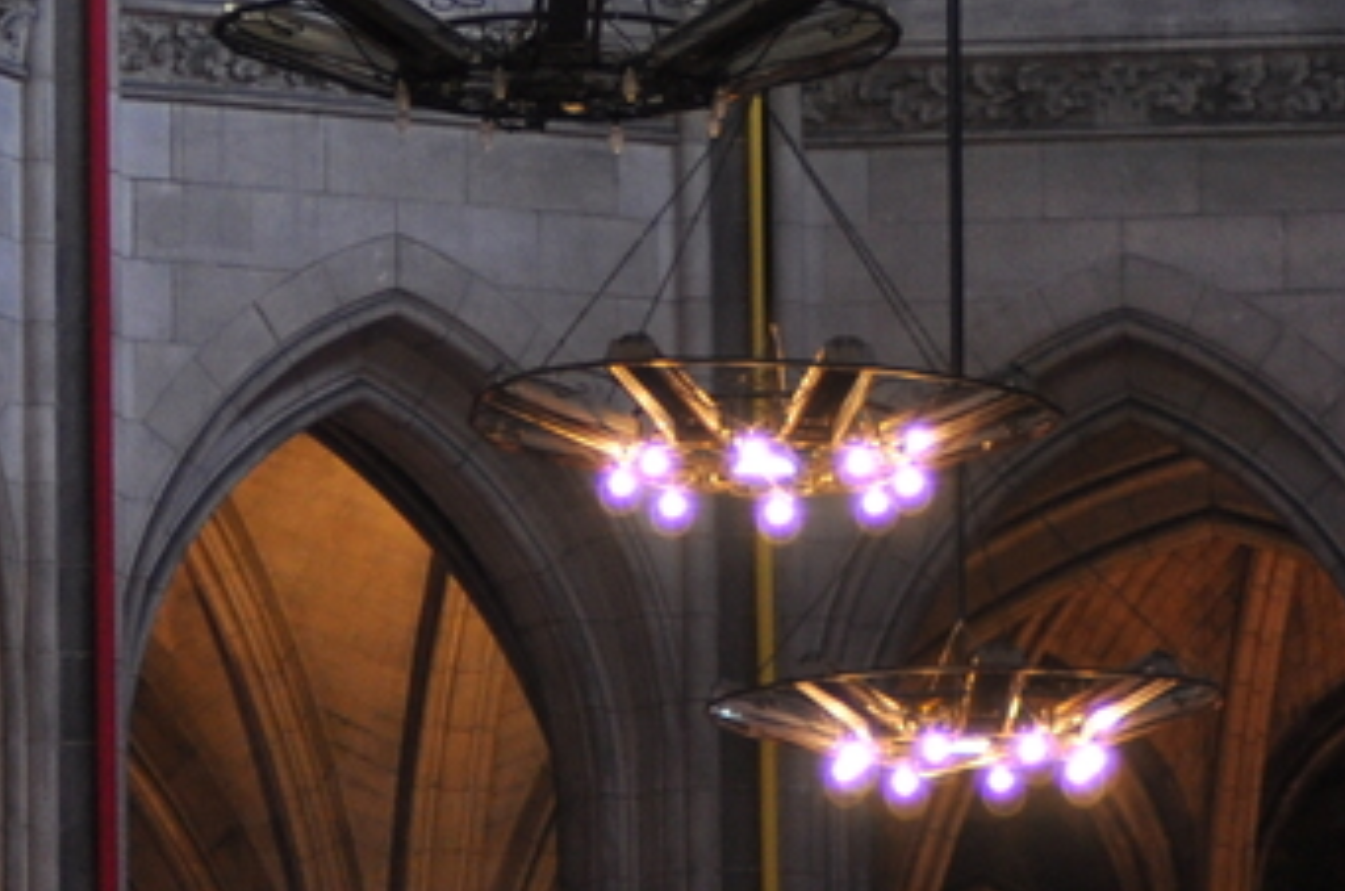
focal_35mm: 462
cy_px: -252
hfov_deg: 4.5
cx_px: 793
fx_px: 17228
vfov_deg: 3.0
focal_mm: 82
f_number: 4
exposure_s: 1/30
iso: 400
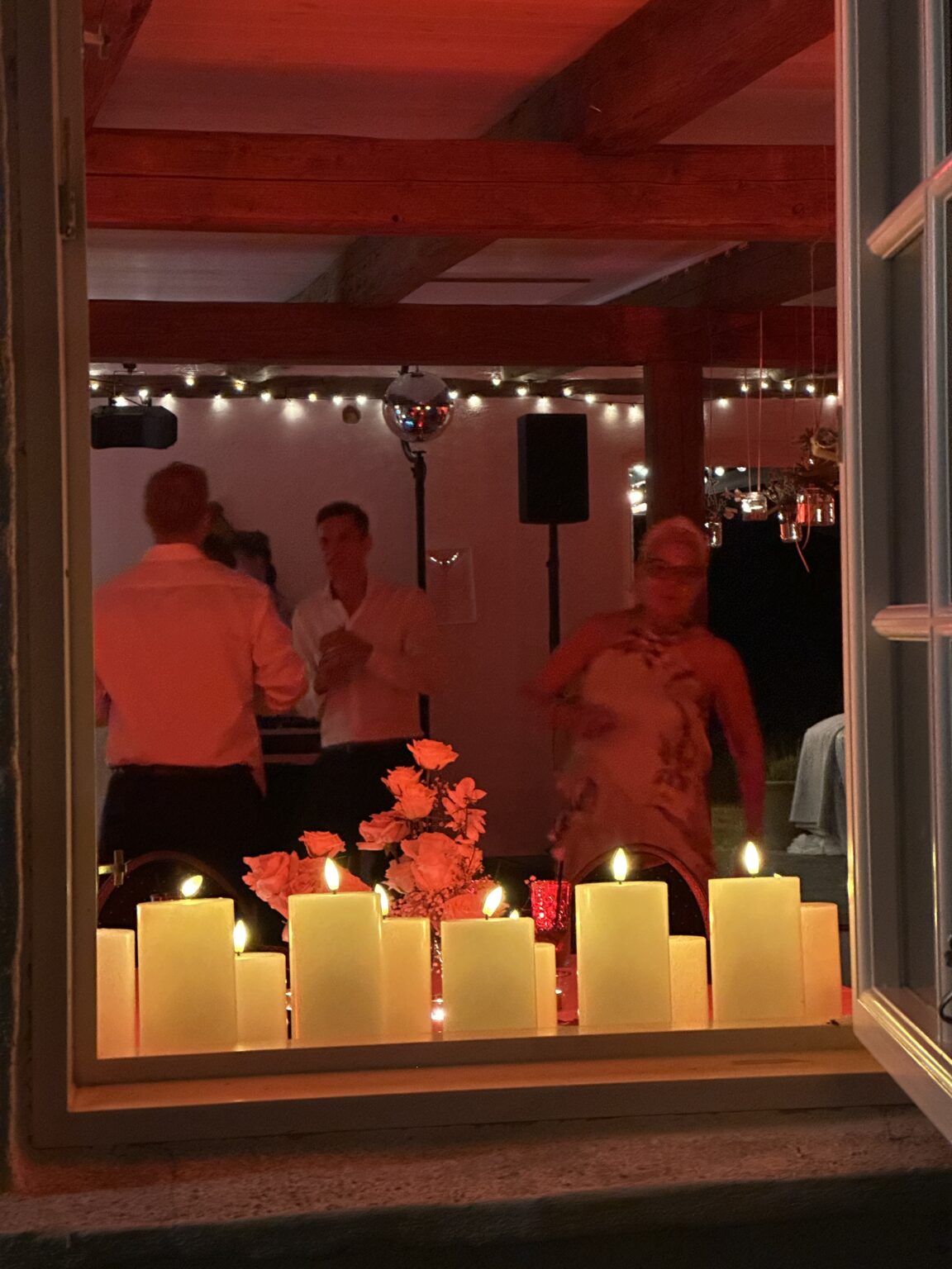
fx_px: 2824
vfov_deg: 25.3
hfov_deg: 19.1
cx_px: 476
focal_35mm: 77
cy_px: 634
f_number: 2.8
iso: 1600
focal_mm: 9
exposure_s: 1/25
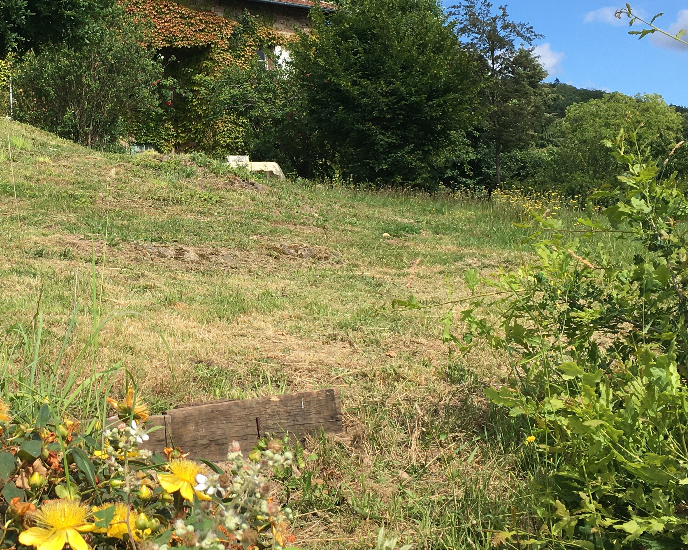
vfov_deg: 26.1
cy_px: 182
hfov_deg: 31.8
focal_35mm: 58
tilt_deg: +3.8
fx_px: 1181
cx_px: 155
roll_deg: +2.0
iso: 25
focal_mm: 4.15
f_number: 2.2
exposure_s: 1/1399
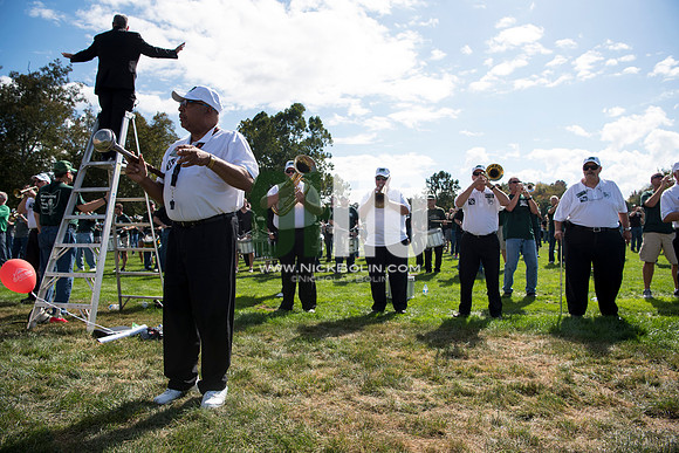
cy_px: 226
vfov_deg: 53.2
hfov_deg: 73.7
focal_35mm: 24
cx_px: 340
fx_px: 453
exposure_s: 1/1600
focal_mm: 24
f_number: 4.5
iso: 250
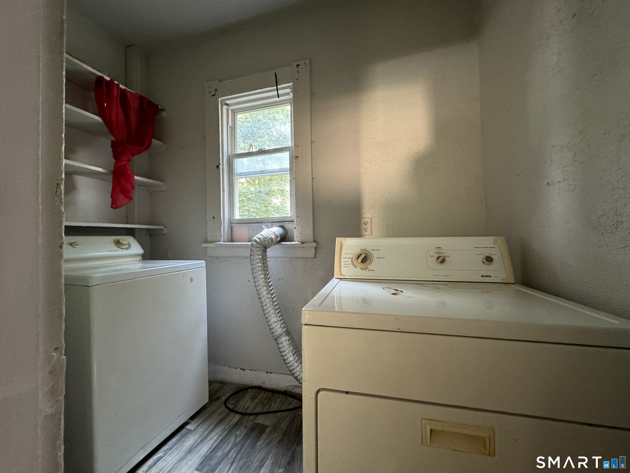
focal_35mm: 14
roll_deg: +1.4
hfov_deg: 102.1
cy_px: 236
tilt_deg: +0.9
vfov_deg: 85.7
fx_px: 255
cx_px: 315
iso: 640
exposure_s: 1/60
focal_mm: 2.22
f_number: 2.2
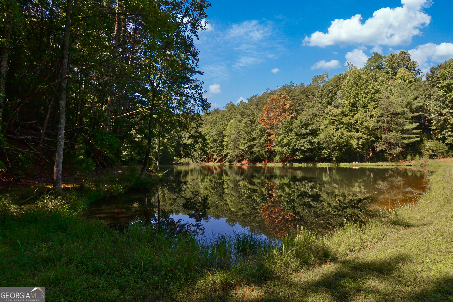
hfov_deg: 95.0
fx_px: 208
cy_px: 151
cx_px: 226
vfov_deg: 72.1
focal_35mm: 16
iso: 400
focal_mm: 11
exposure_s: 1/800
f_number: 8
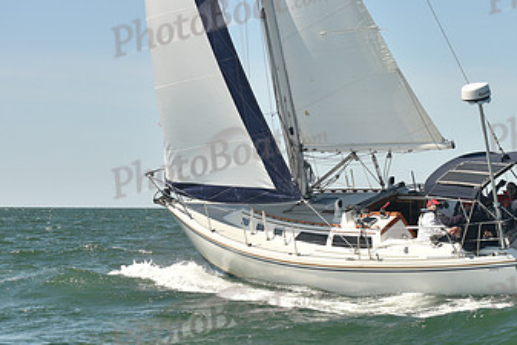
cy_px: 217
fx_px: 2026
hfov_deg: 14.5
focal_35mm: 141
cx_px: 408
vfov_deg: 9.7
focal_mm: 82
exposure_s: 1/800
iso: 250
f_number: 5
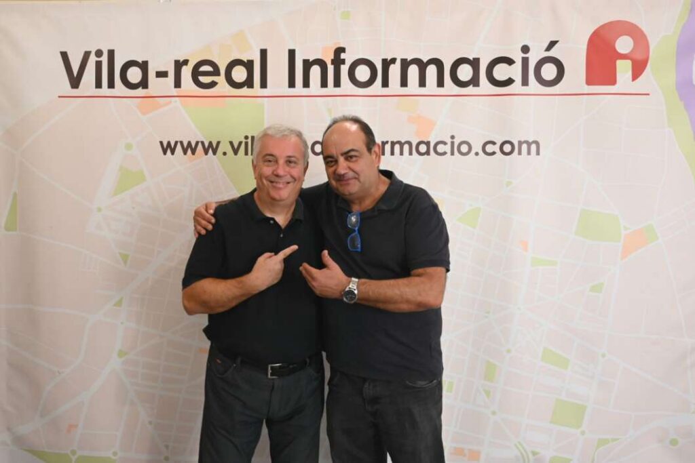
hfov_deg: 55.1
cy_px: 232
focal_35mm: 34
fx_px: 666
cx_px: 348
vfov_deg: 38.4
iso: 6400
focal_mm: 34.5
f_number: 4
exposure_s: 1/323
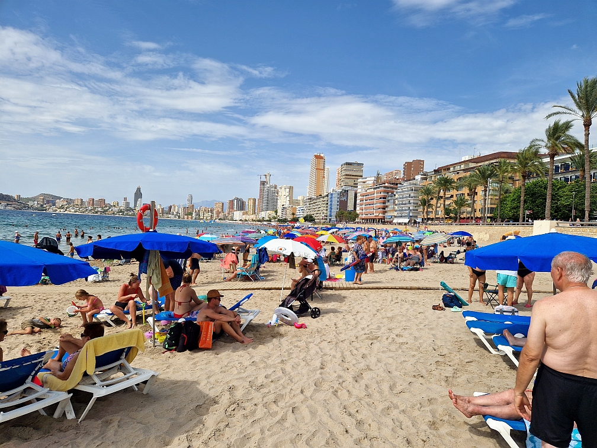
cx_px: 298
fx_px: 397
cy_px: 224
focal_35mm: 23
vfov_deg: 58.9
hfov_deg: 73.9
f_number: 1.8
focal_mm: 5.4
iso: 50
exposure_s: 1/3136
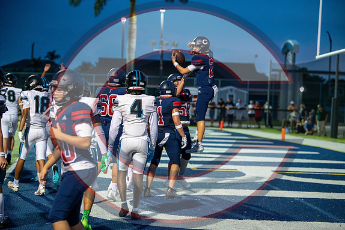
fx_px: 949
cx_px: 172
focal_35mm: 99
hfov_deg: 20.6
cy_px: 114
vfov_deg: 13.8
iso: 7200
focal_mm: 98
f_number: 2.8
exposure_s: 1/1000
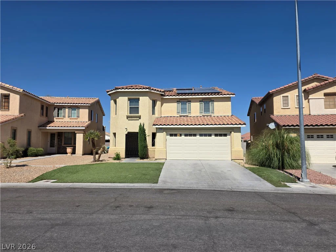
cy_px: 126
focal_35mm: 23
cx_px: 168
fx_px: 223
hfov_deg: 73.9
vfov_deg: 58.9
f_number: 1.7
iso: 64
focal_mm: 6.25
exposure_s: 1/7944
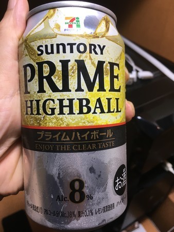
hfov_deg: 48.3
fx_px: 194
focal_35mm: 29
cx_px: 87
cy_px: 116
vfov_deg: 61.6
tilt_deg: -41.3
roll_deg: -2.7
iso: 32
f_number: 2.2
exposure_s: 1/30
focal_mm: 4.15
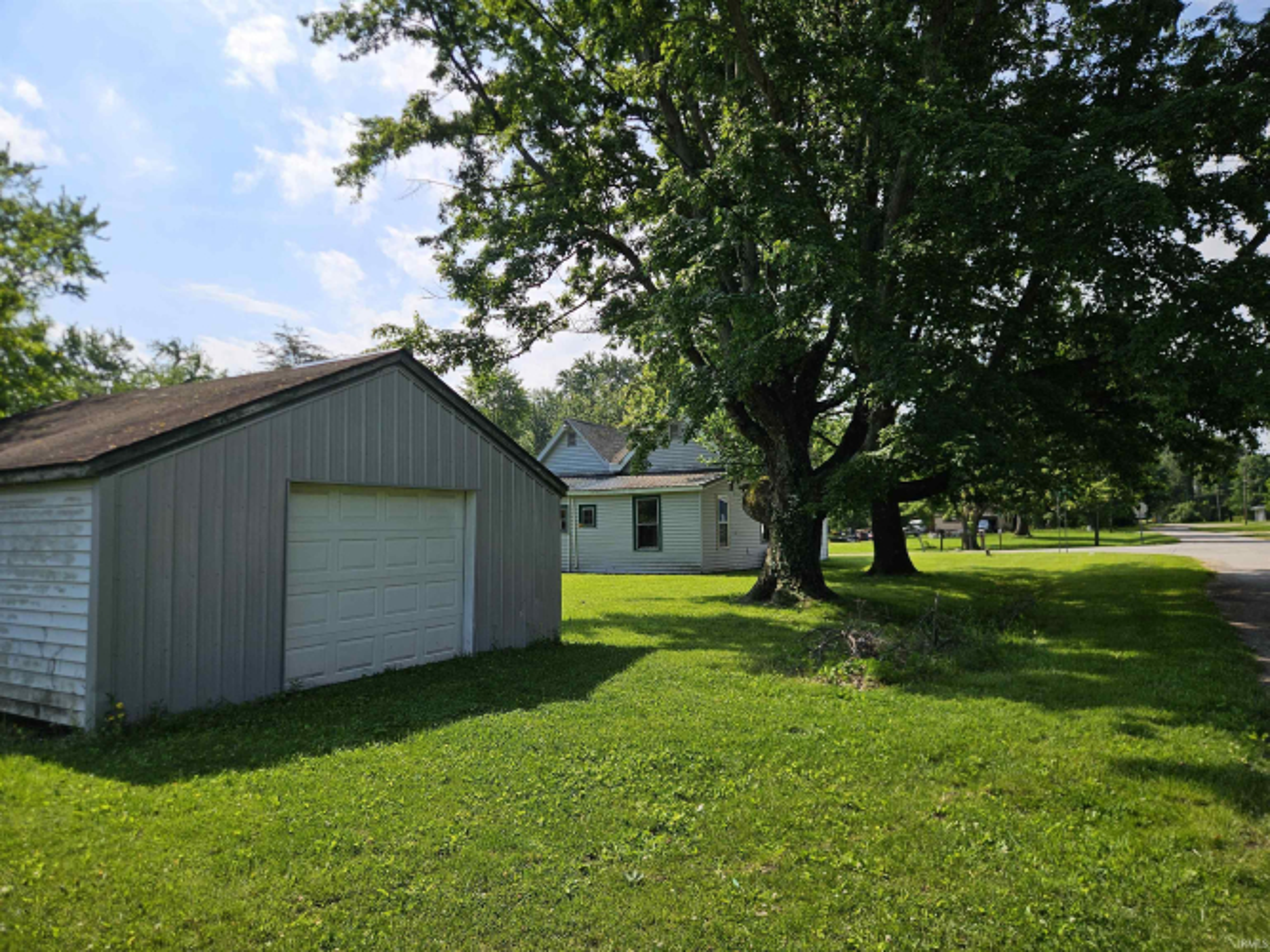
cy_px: 476
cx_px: 635
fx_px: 844
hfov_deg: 73.9
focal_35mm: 23
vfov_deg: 58.9
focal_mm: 5.4
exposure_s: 1/2436
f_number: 1.8
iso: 25
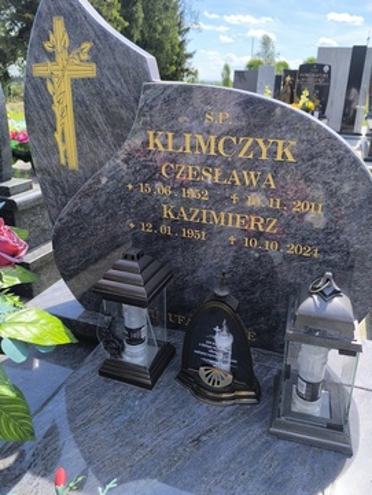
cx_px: 205
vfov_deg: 67.2
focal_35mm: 26
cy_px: 228
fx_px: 372
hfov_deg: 53.0
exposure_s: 1/491
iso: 50
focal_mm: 6.14
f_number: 1.65
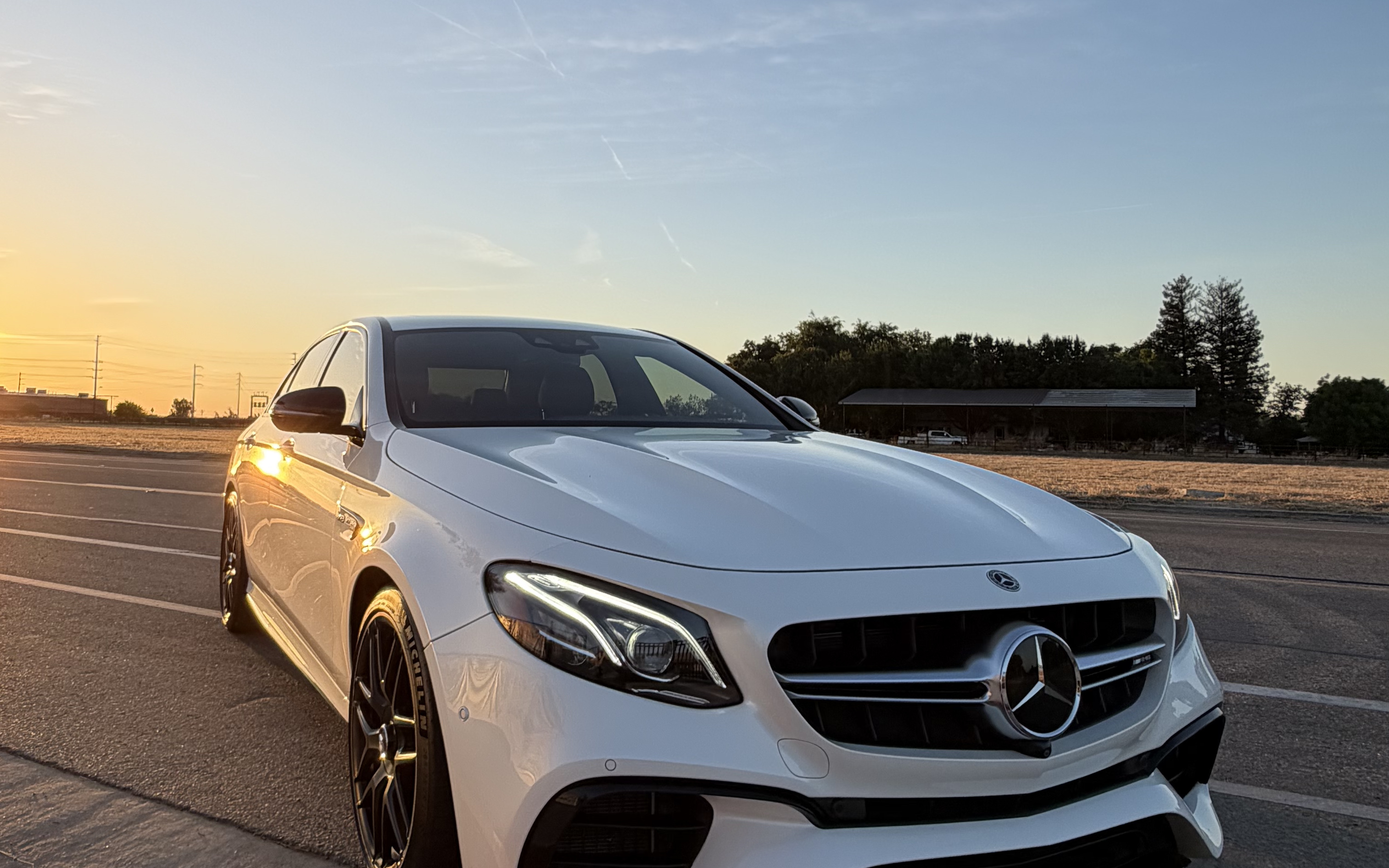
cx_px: 491
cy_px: 376
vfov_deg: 44.4
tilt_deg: +3.3
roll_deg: -1.5
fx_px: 1060
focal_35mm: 28
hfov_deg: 65.1
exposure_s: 1/213
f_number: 2.2
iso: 64
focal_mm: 2.22
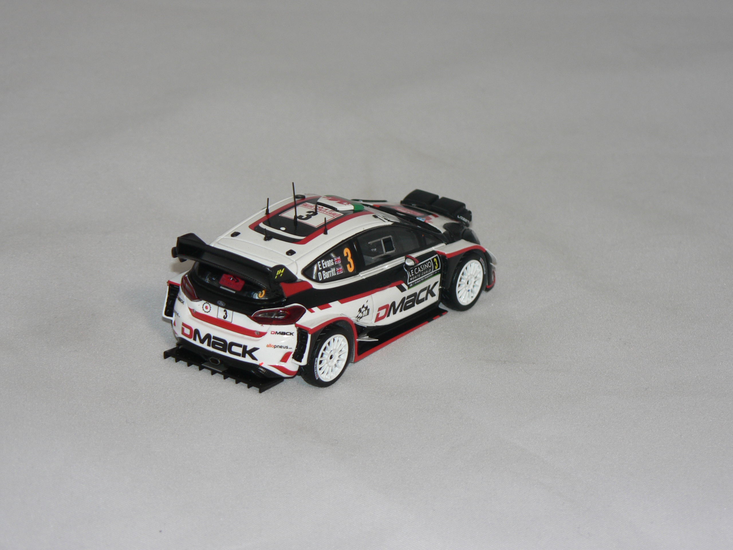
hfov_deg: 13.7
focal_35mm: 144
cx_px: 366
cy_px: 275
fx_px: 3049
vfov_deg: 10.3
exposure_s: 1/60
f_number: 3.2
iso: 80
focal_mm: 24.1
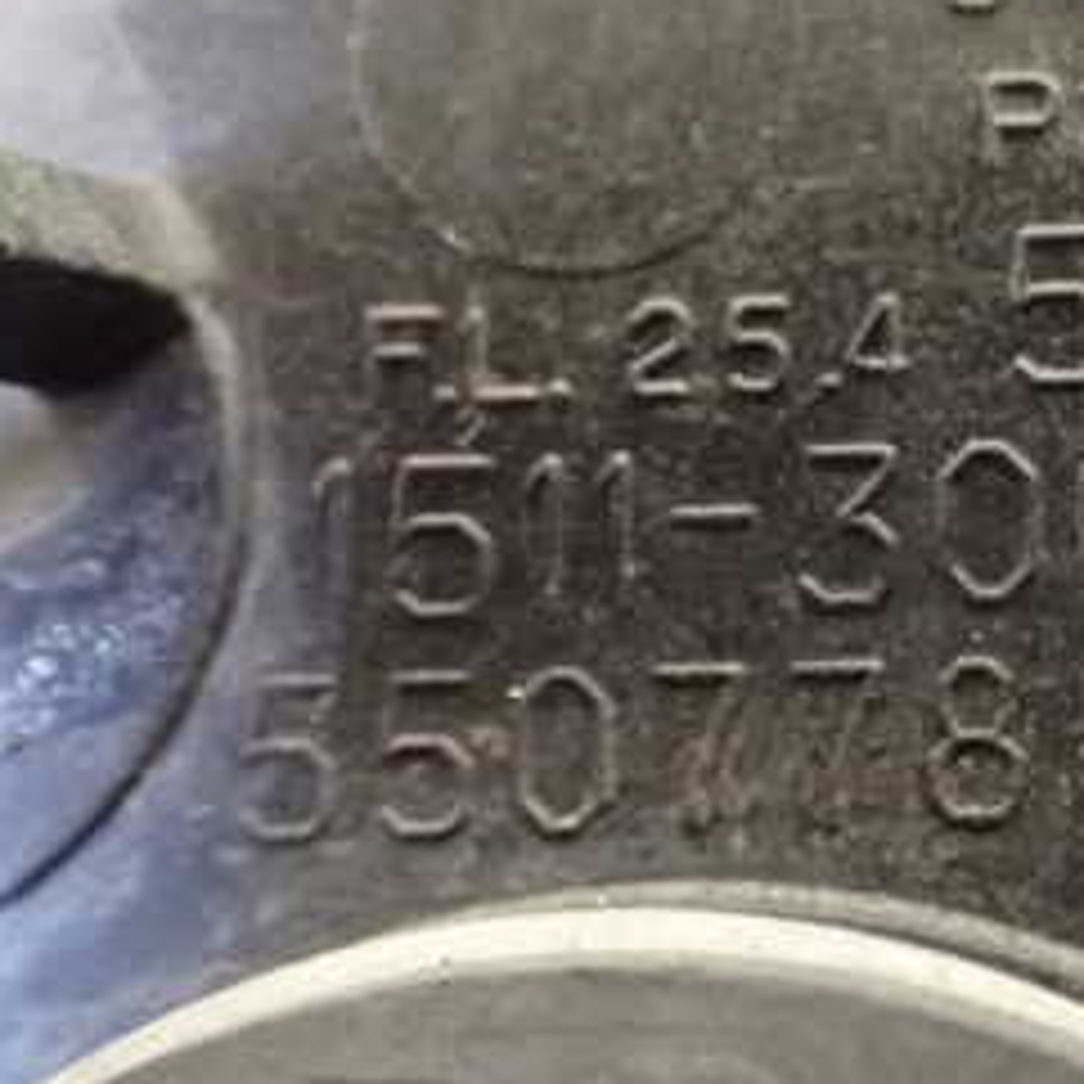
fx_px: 2338
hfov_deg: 24.9
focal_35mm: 66
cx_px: 1084
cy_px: 414
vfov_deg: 26.0
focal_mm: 5.4
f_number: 2.3
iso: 1250
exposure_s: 1/30
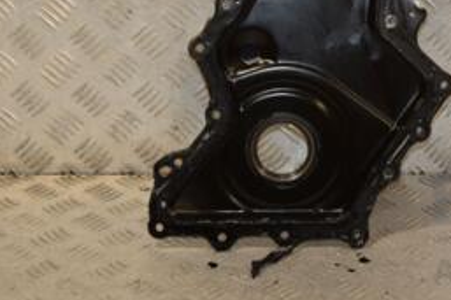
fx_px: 1490
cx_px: 400
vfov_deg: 11.3
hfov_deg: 17.0
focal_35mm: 119
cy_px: -35
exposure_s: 1/200
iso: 800
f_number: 5.6
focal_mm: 34
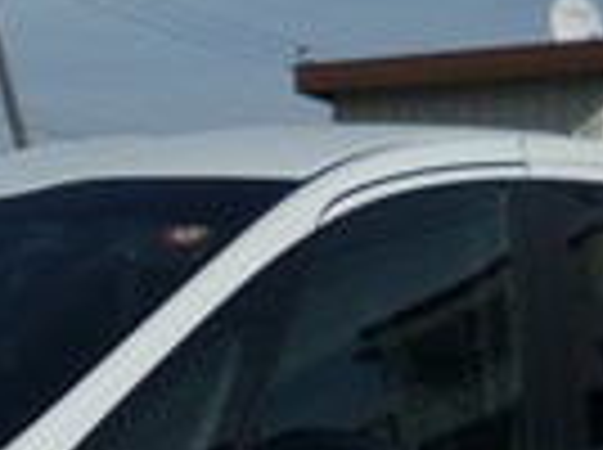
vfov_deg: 12.6
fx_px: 2000
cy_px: 490
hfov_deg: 16.8
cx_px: -9
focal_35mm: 115
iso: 100
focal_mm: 4.3
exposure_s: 1/640
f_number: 9
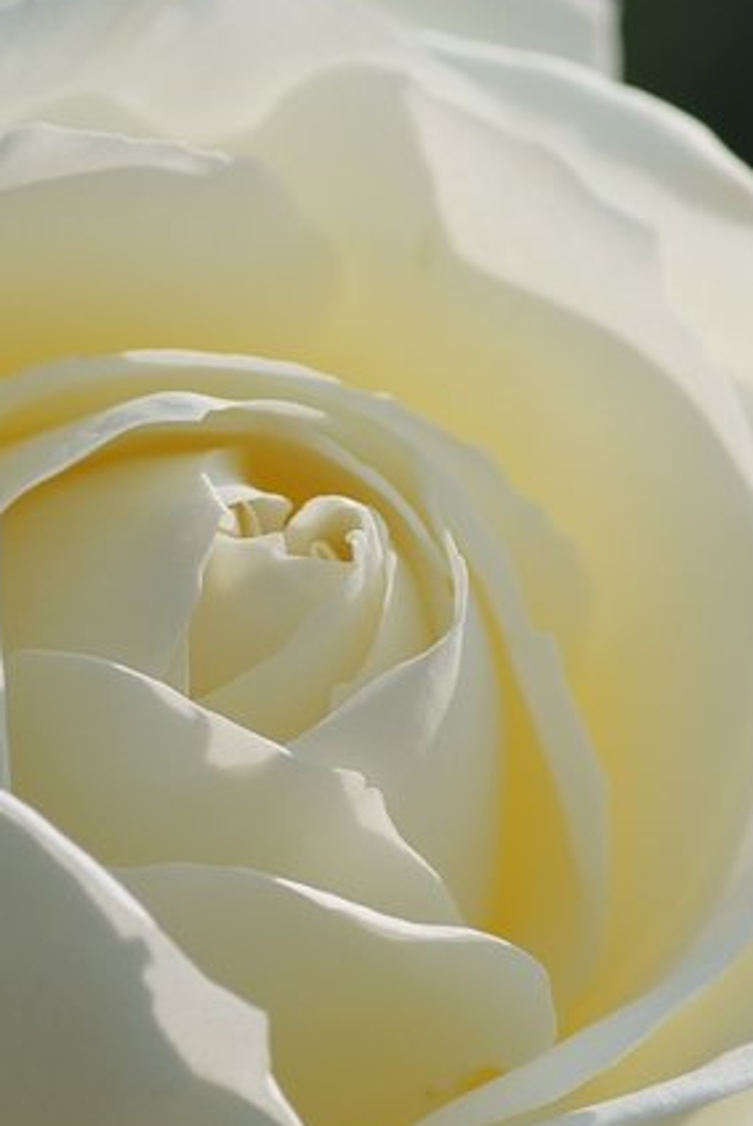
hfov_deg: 4.2
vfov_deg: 6.3
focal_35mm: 327
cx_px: 443
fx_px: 10234
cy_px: 474
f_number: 7.1
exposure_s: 1/200
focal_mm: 90
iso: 100
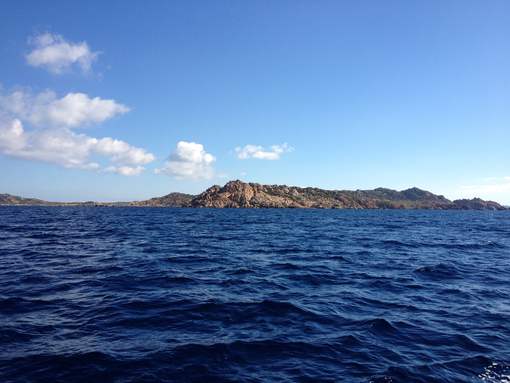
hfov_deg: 52.6
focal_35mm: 35
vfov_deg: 40.7
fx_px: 516
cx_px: 255
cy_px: 192
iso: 64
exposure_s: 1/1783
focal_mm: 4.28
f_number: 2.4
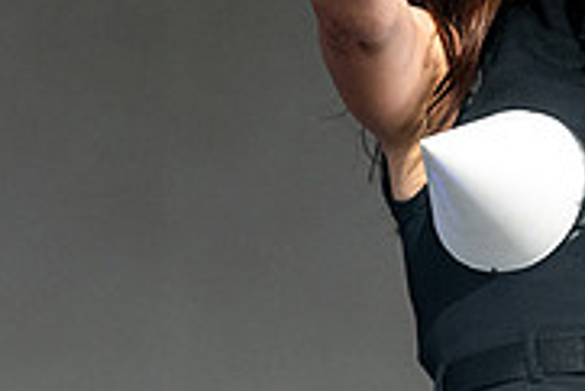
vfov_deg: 1.8
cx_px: 617
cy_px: 10
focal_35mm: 747
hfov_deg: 2.8
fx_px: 12148
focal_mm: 185
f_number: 4.5
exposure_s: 1/6400
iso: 250
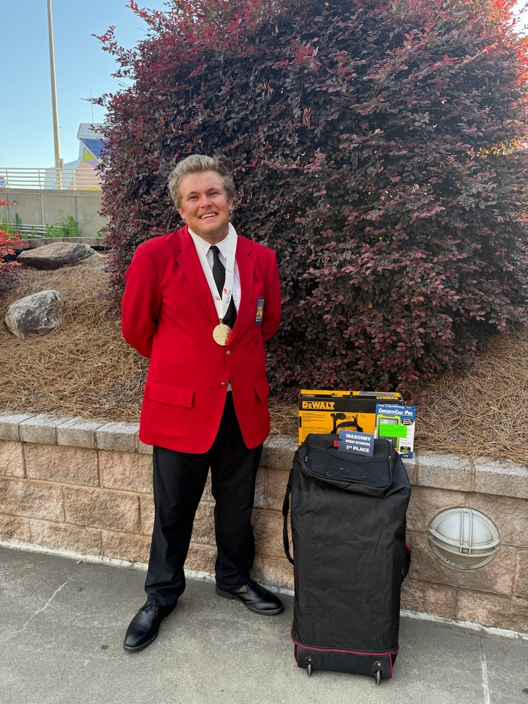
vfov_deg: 71.6
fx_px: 488
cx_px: 264
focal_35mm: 24
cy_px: 352
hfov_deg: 56.8
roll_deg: -0.9
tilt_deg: -10.7
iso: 64
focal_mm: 6.76
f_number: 1.78
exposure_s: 1/208
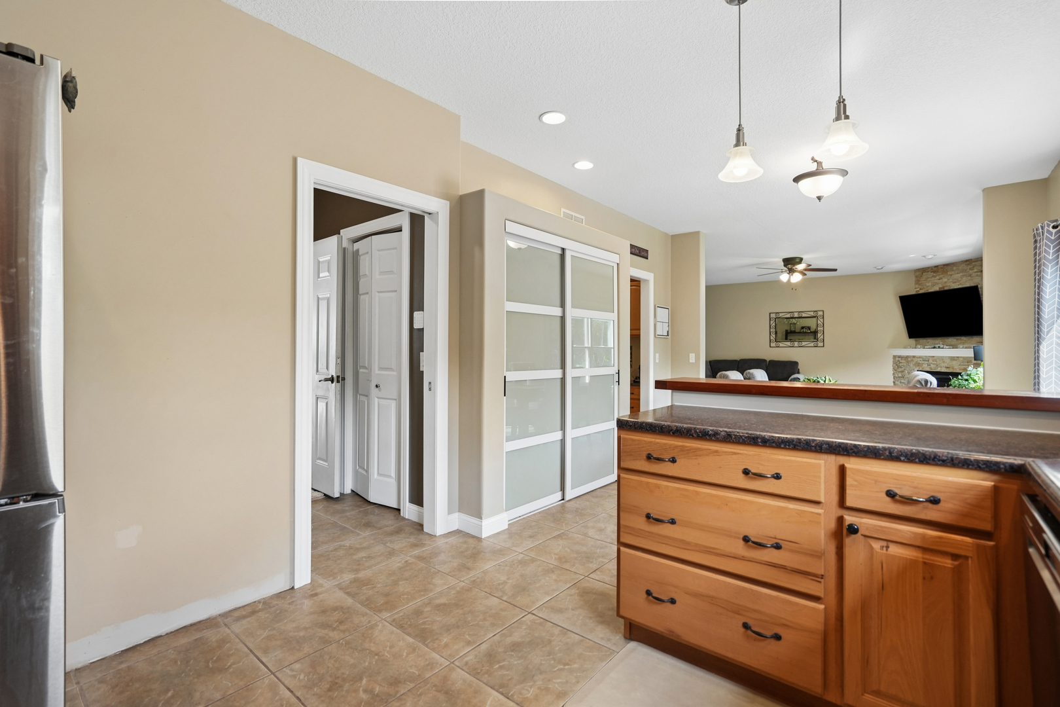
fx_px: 471
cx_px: 530
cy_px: 354
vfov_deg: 73.7
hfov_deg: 96.7
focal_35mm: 16
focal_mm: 16
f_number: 5
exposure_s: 1/50
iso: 400
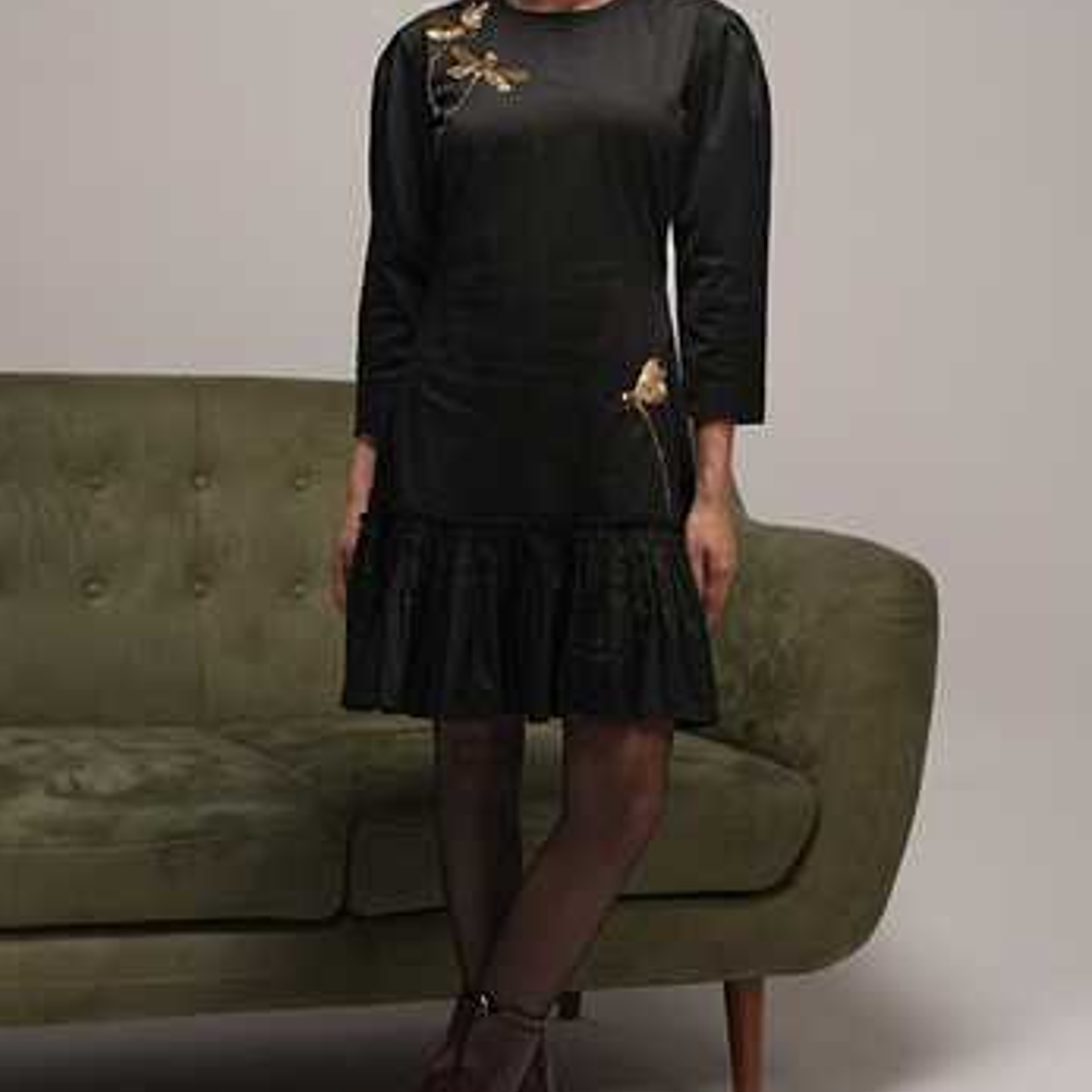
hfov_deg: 27.2
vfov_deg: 27.2
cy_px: 508
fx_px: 2253
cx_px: 544
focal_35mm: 63
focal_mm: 49.1
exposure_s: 1/160
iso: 800
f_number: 4.5
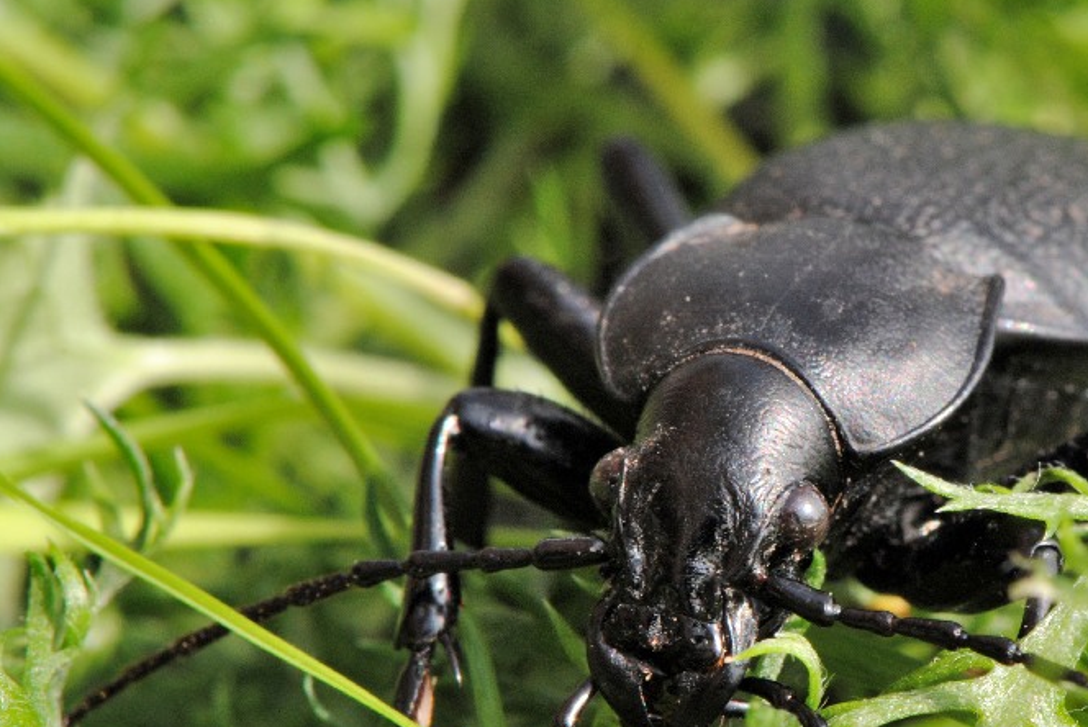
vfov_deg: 5.7
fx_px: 7343
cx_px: 785
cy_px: 549
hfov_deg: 8.5
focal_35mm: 243
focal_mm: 105
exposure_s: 1/60
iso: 400
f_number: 18
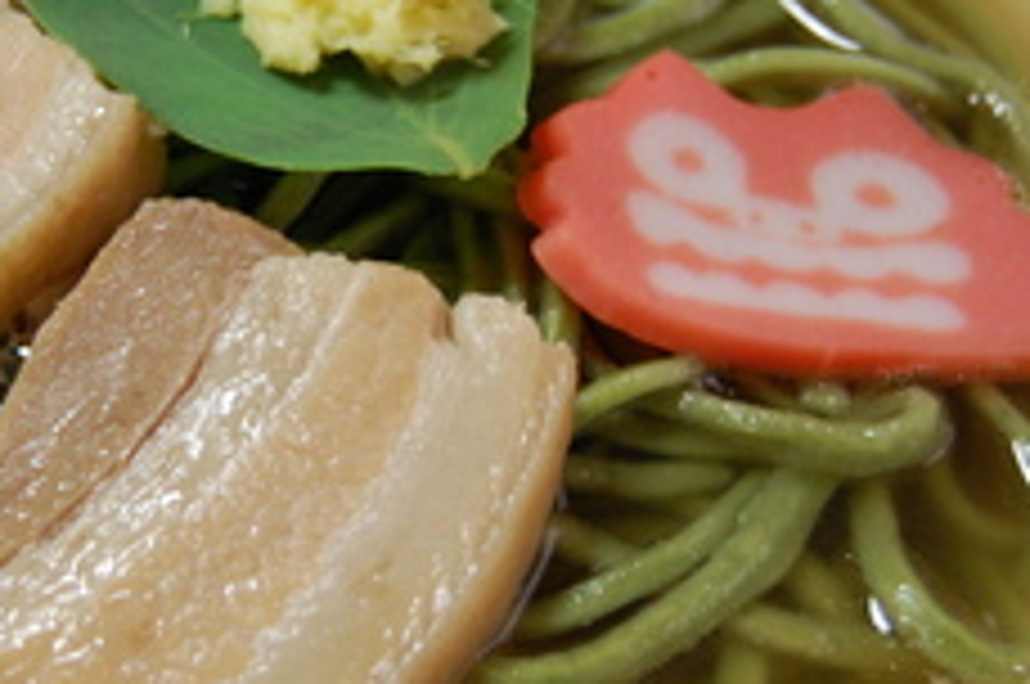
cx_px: 279
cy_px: 281
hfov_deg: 18.2
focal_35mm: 112
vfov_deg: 12.2
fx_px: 3200
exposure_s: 1/8
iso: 800
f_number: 5
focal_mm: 38
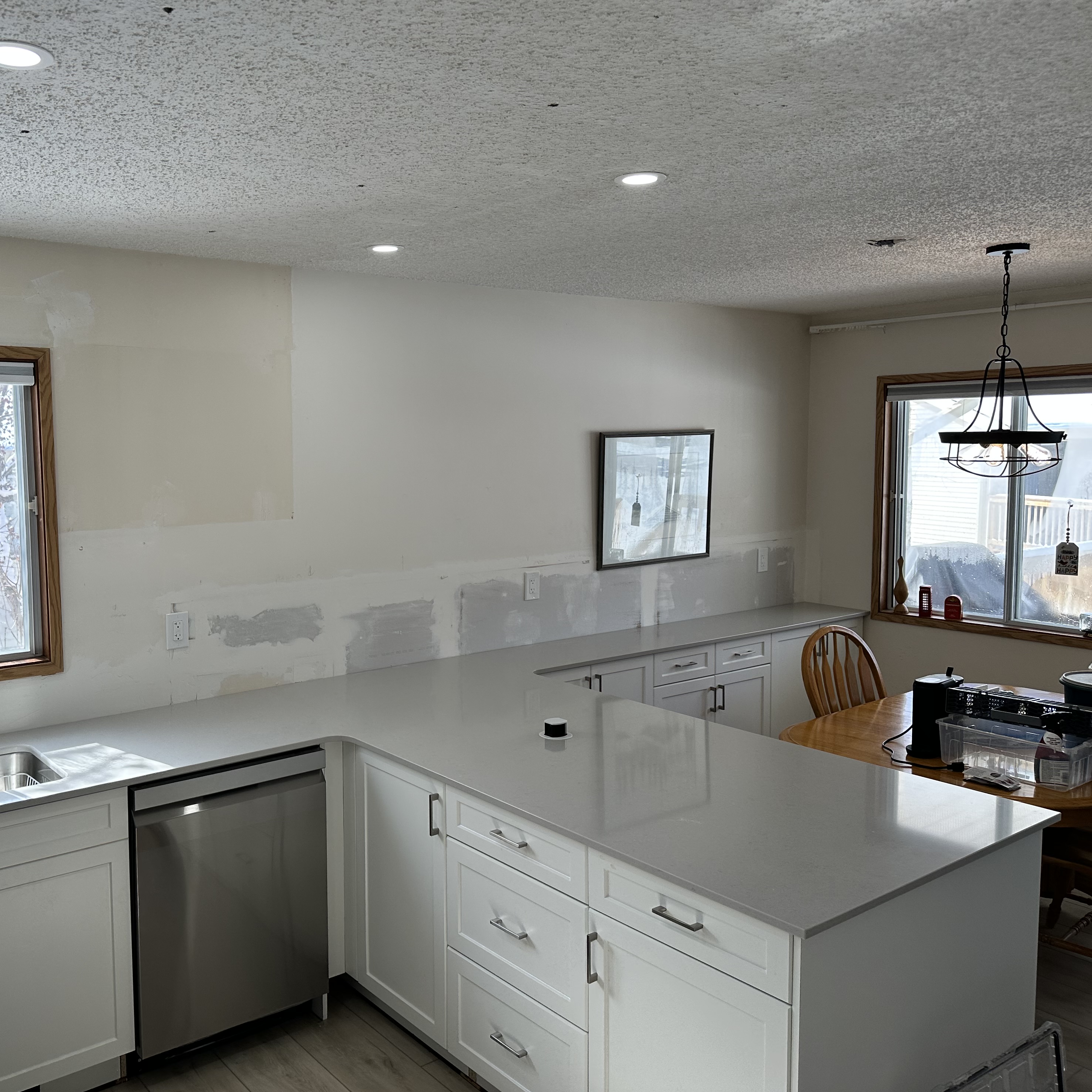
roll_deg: +1.7
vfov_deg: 55.6
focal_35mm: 29
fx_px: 1035
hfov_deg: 55.0
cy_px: 535
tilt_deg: -5.7
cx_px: 408
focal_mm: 6.86
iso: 80
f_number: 1.78
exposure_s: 1/448
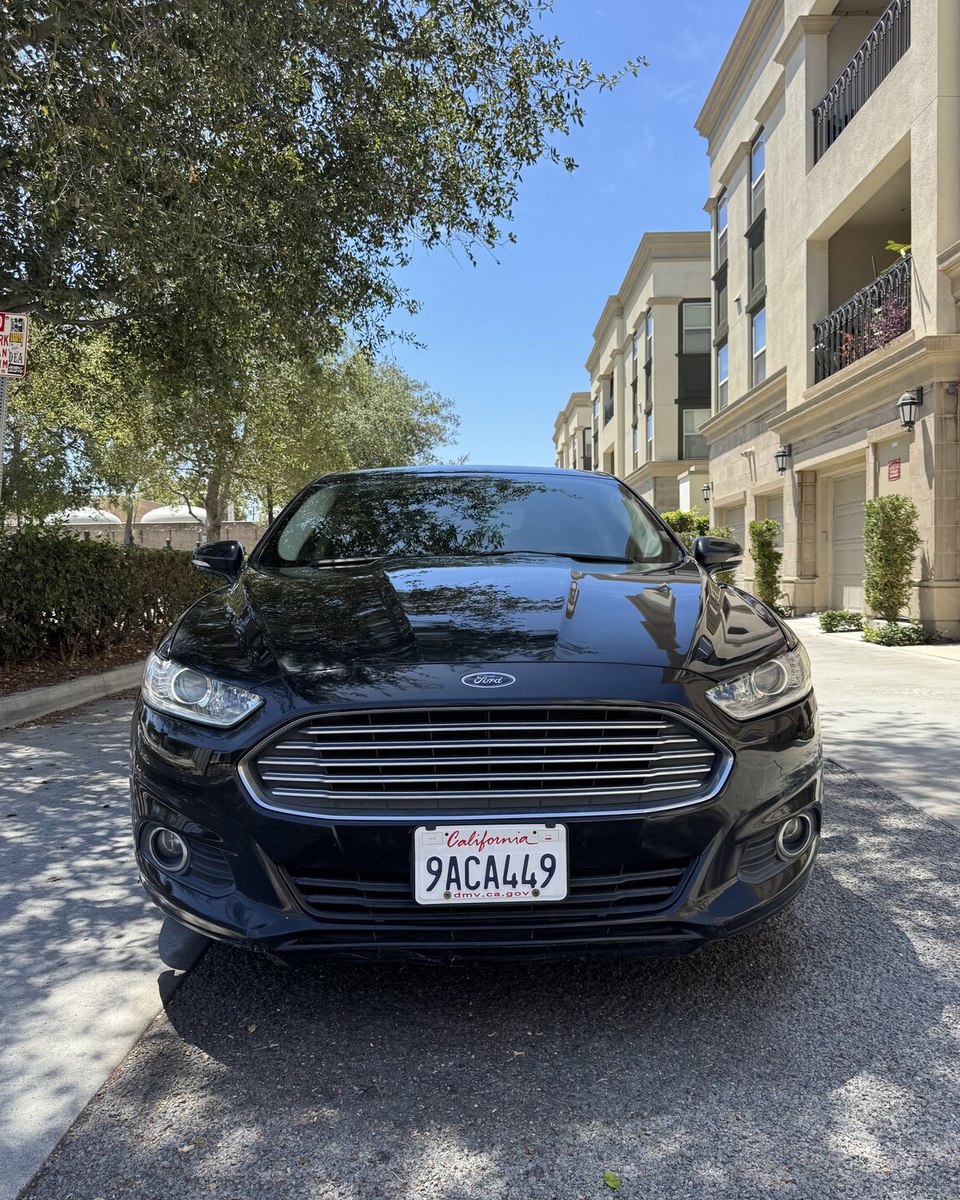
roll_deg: +2.3
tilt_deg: -3.1
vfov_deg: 66.0
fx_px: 924
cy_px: 618
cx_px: 494
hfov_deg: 54.9
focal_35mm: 26
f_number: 1.78
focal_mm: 6.76
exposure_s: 1/1285
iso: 80
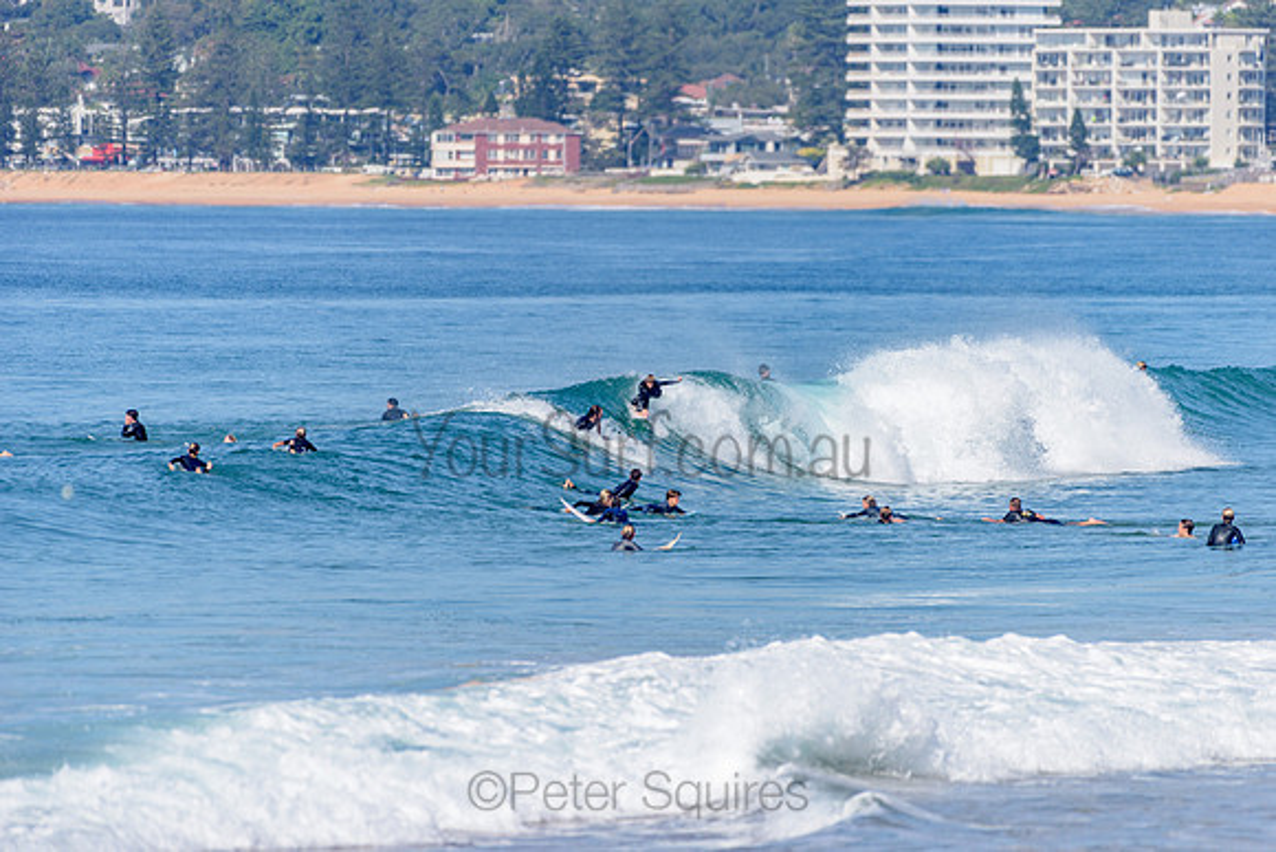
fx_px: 17726
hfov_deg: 4.1
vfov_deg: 2.8
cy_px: 426
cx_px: 638
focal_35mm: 500
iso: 125
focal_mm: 500
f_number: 5.6
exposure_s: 1/2000
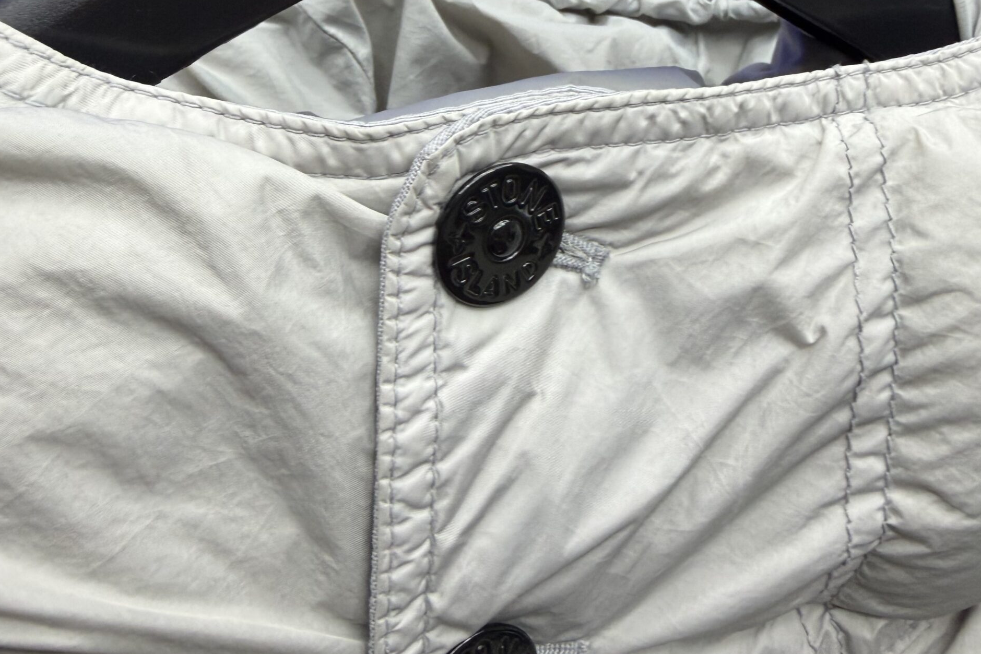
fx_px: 927
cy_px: 118
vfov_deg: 37.3
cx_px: 495
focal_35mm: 34
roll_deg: +1.0
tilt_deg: -6.2
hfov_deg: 55.8
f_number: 2.2
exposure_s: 1/84
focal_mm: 2.22
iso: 100
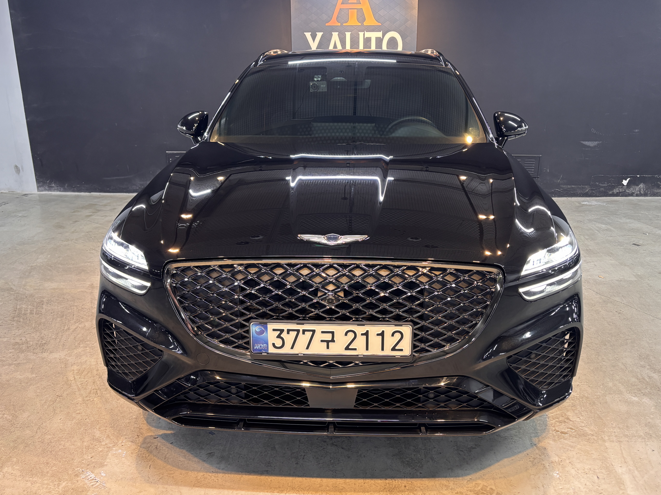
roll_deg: -0.1
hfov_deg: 61.6
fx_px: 554
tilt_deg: -16.3
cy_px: 231
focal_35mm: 29
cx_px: 342
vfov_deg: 48.2
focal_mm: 5.96
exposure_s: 1/60
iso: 160
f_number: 1.6
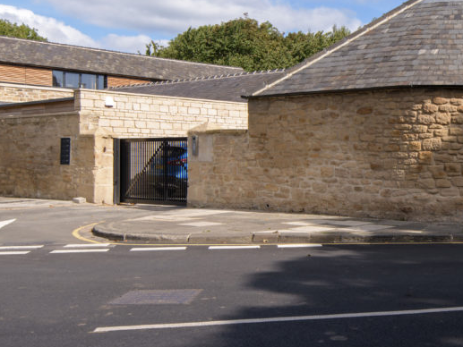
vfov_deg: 25.1
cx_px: 426
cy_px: -58
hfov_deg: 34.0
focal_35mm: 53
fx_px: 709
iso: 200
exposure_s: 1/125
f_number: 13
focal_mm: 19
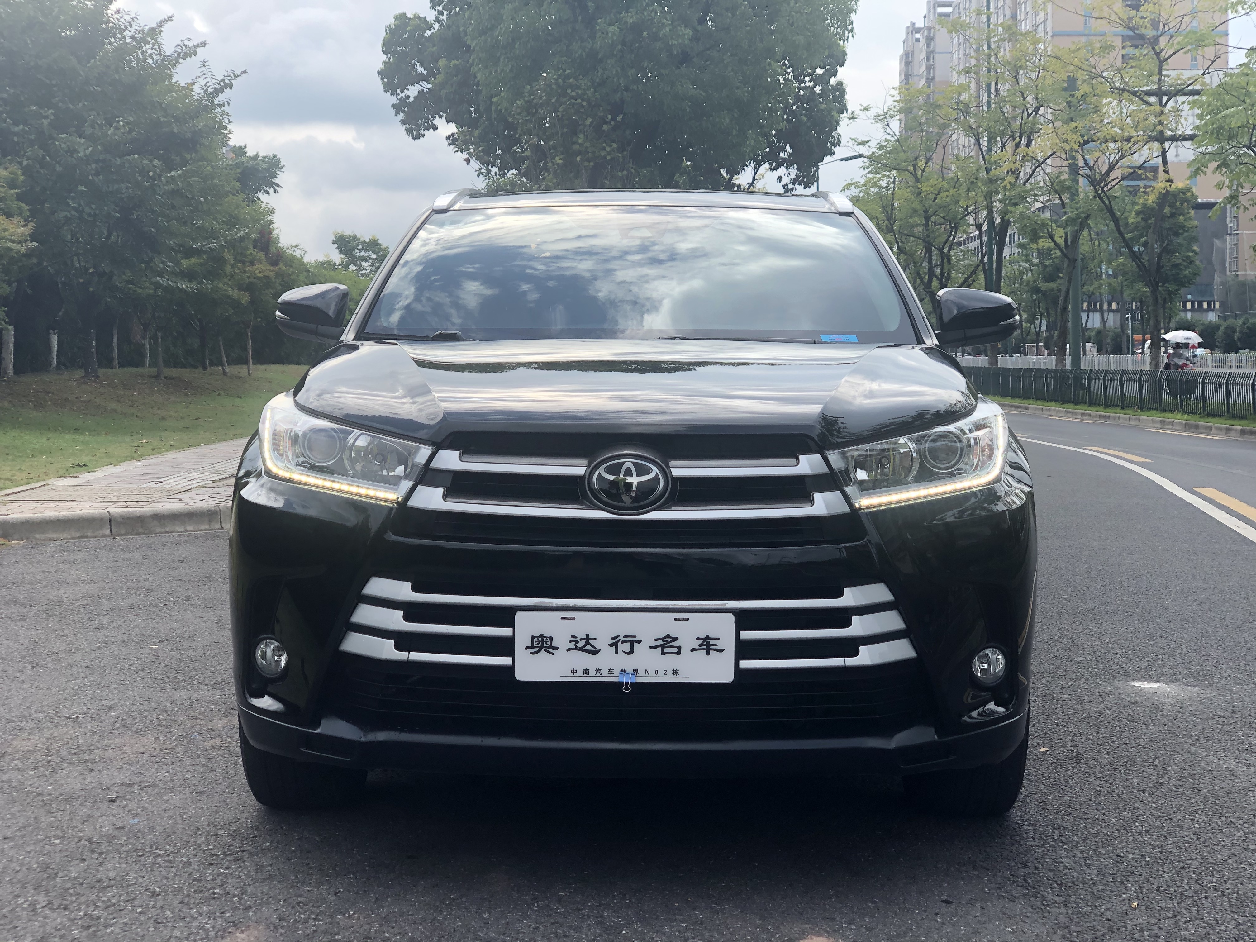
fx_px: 1887
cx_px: 628
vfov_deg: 28.0
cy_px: 471
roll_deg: +1.4
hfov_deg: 36.8
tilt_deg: -3.6
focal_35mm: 52
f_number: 2.4
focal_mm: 6
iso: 16
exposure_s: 1/500
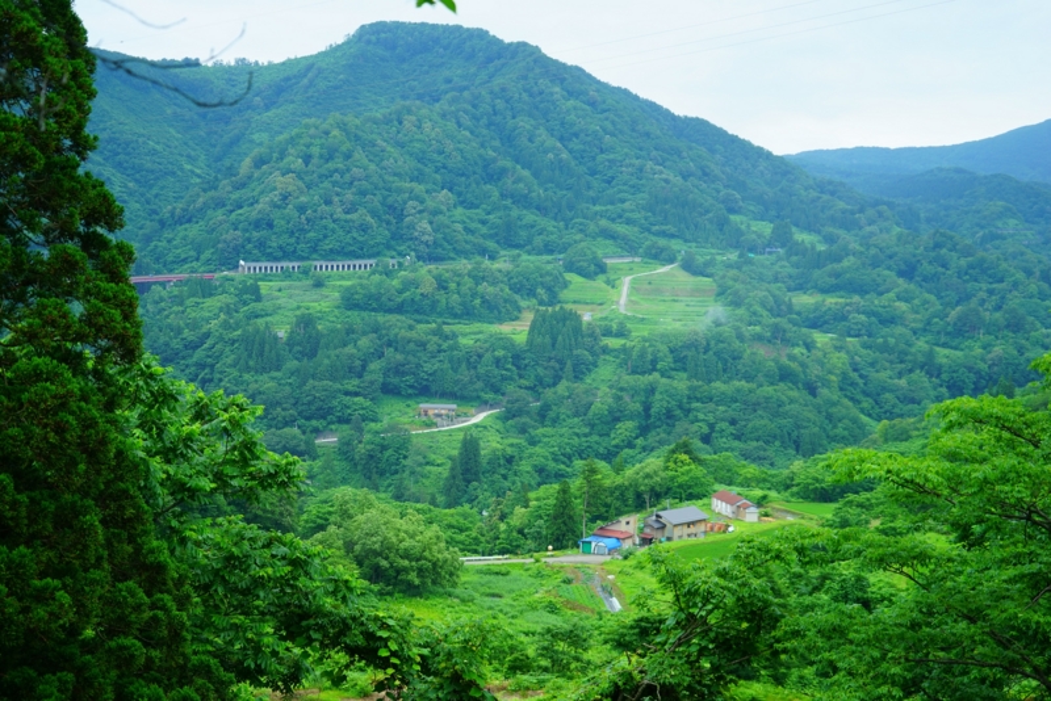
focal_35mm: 48
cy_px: 350
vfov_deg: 28.1
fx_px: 1402
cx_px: 526
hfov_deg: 41.1
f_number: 4.5
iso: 125
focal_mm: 48
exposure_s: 1/60
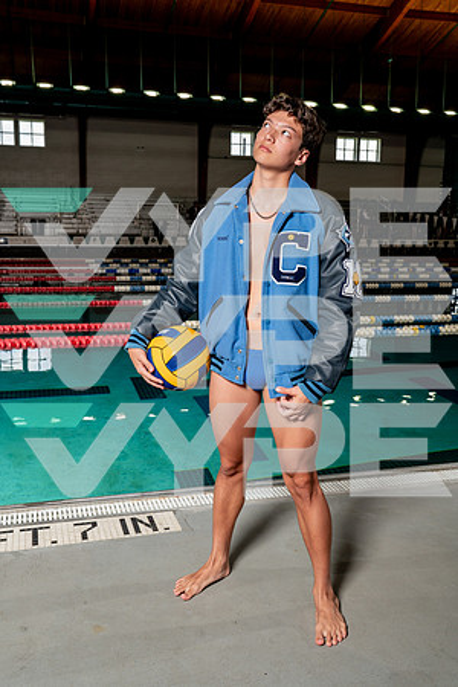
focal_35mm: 35
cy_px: 344
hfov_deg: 37.9
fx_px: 668
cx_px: 229
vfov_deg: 54.4
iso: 400
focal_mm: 35
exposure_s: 1/250
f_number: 6.3
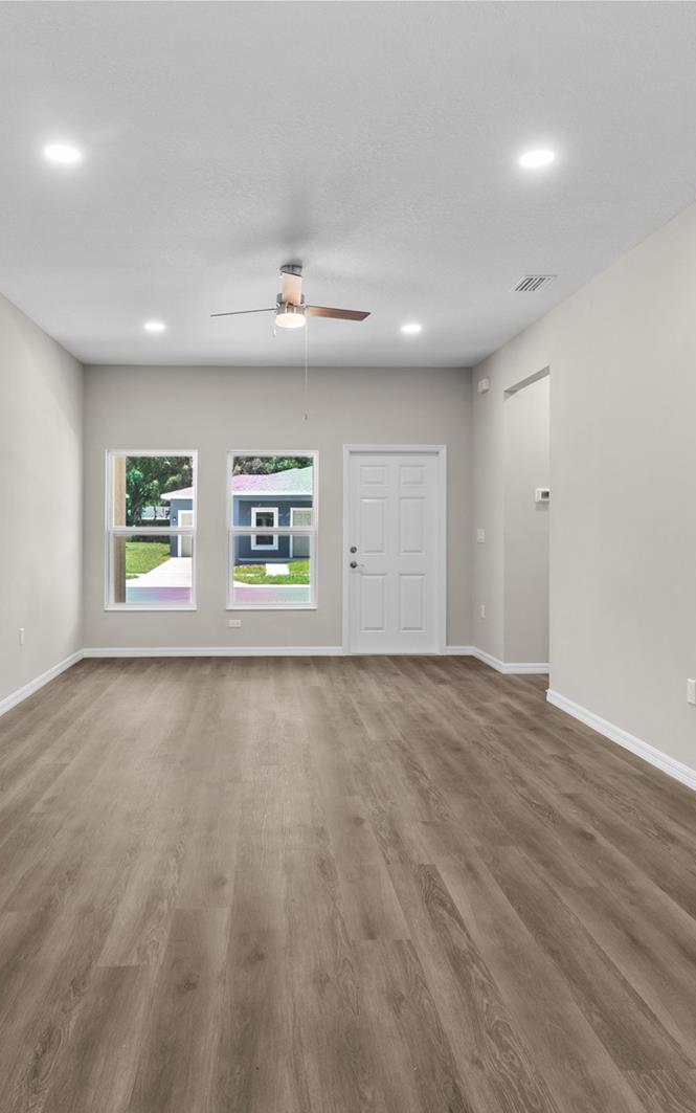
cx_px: 293
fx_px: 698
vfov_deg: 77.1
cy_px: 557
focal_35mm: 23
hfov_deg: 52.8
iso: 100
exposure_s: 1/1.25
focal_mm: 10
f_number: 7.1
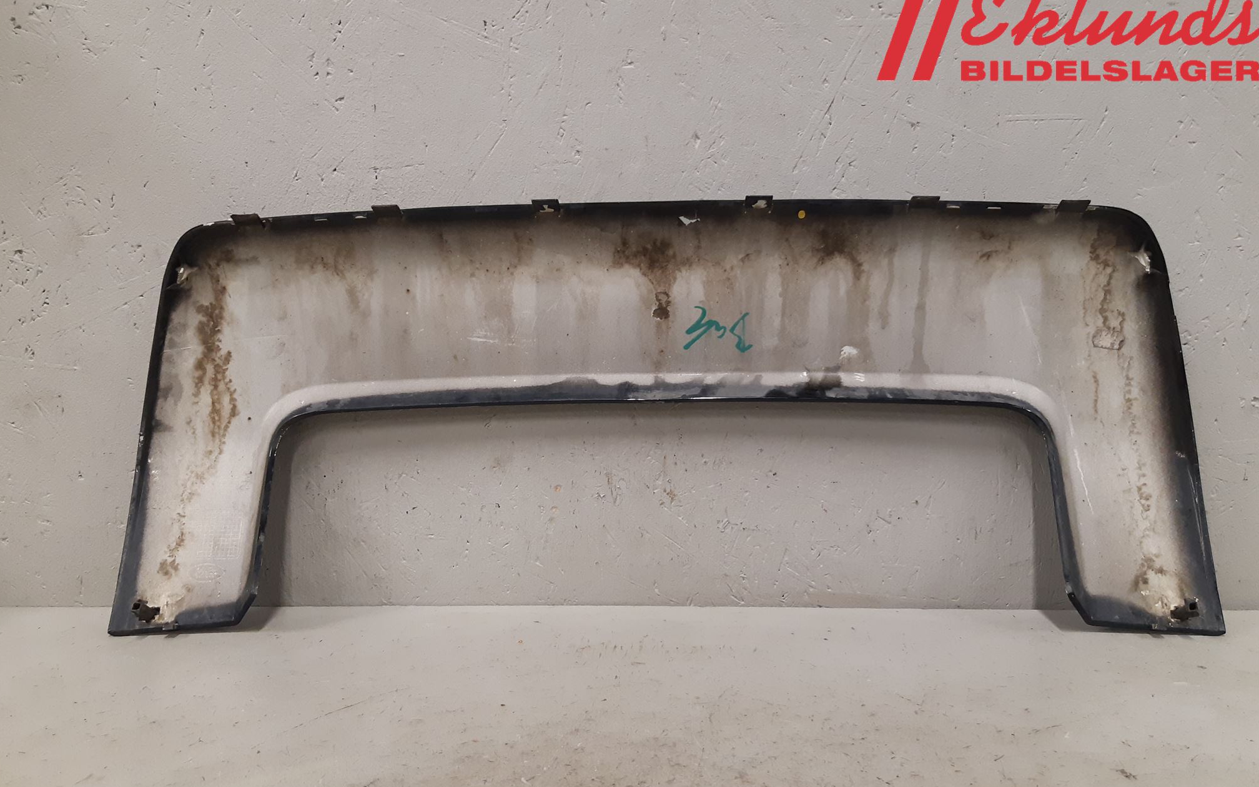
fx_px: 961
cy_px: 455
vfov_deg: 44.4
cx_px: 621
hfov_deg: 66.5
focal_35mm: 28
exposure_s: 1/50
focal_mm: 3.93
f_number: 1.7
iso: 160
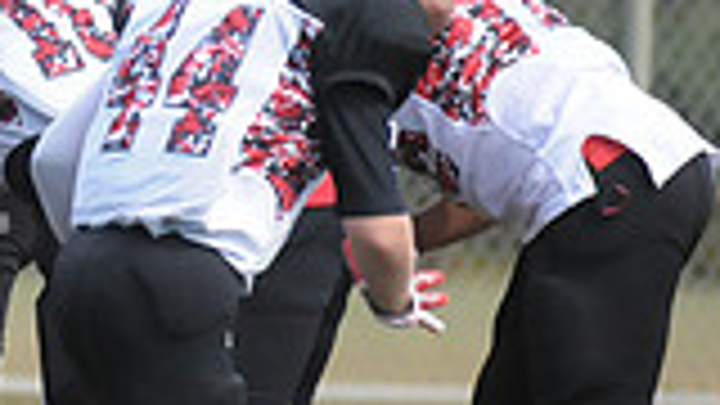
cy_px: 169
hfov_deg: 1.4
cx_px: -572
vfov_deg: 0.8
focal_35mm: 1533
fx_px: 29267
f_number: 4
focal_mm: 270
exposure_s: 1/5000
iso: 1600
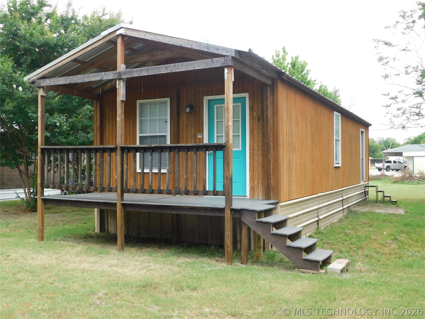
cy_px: 160
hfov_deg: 51.4
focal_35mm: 36
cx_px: 212
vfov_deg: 39.7
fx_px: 442
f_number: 3.5
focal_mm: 6.3
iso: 125
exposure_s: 1/160
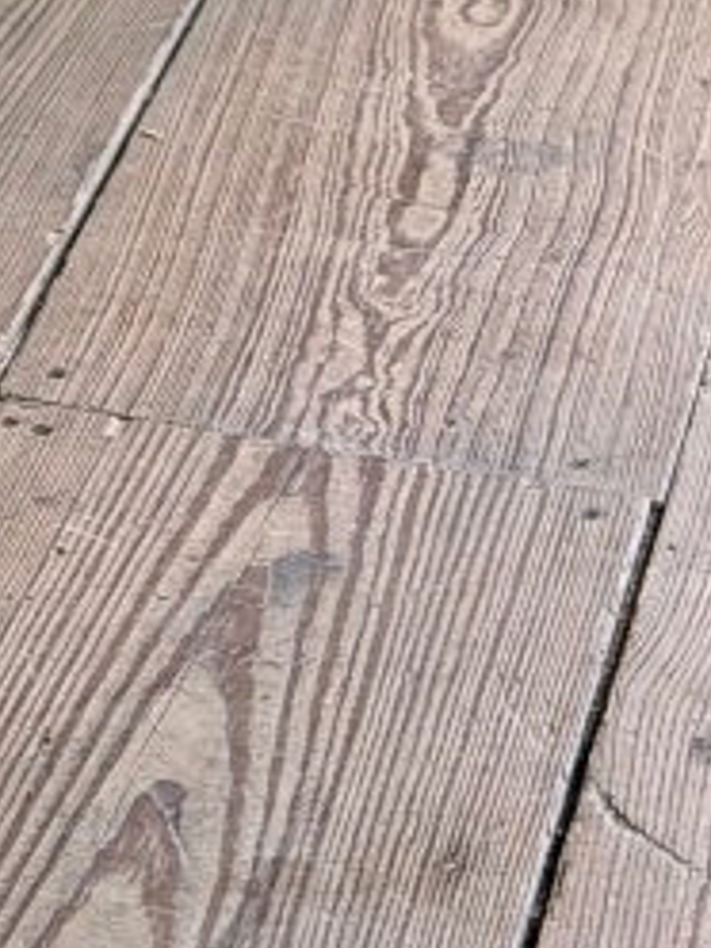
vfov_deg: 8.2
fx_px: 6354
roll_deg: -1.3
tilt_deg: -14.2
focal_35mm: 232
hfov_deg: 6.3
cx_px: -432
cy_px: -860
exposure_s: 1/50
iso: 160
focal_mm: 6.76
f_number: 1.78
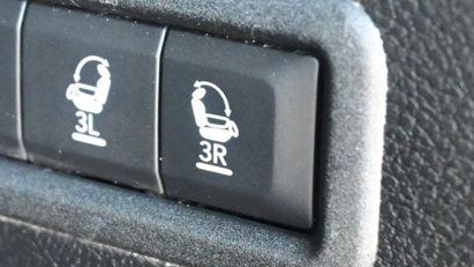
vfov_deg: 8.6
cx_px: 57
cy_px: 118
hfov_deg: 15.1
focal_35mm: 141
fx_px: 1772
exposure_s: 1/60
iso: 7200
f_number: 5.3
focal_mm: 36
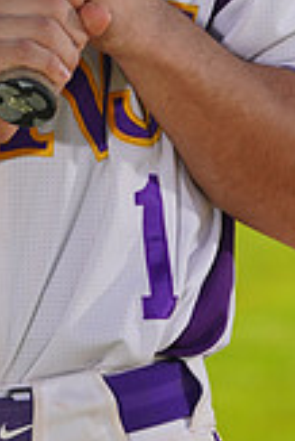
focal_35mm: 815
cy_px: -198
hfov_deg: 1.7
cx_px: -1
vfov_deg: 2.5
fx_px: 9996
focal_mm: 229
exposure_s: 1/250
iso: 100
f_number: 9
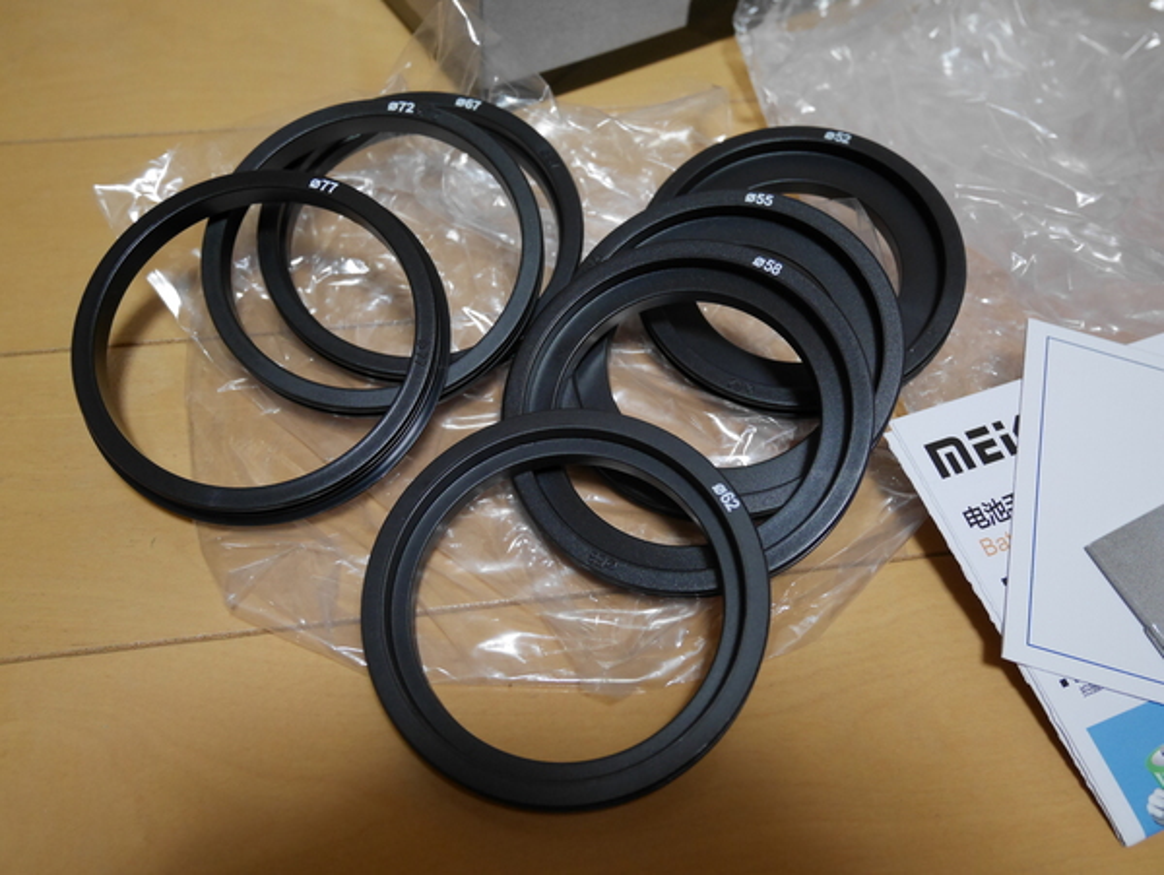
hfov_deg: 56.8
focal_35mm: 32
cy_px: 438
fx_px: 1077
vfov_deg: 44.2
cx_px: 582
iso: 1250
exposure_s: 1/60
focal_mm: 16
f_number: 3.9
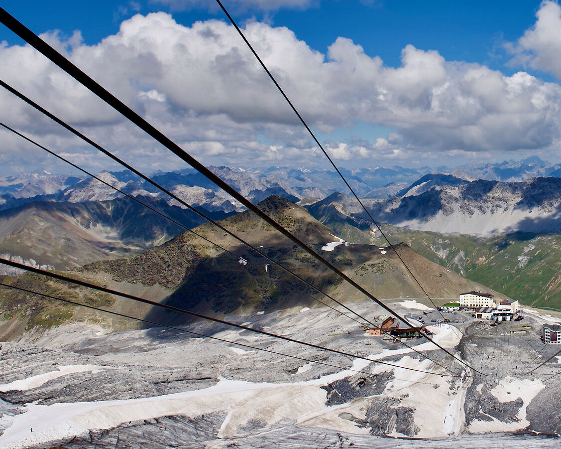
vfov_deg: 30.9
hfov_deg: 36.9
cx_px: 478
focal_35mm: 48
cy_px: 109
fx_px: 797
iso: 100
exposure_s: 1/750
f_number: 8
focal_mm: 24
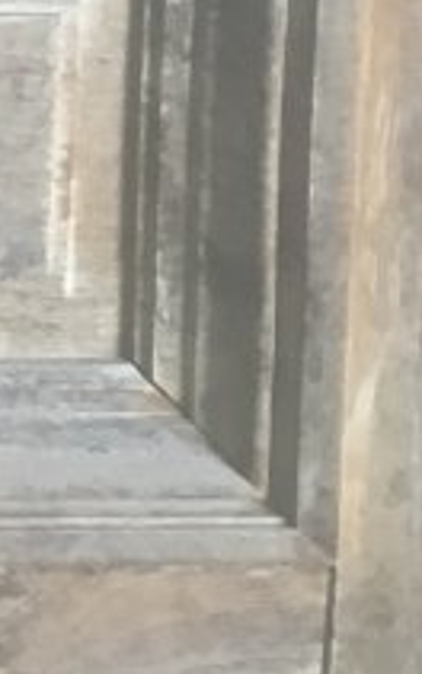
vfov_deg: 10.7
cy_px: -409
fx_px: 3439
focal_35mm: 187
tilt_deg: -18.7
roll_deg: +0.3
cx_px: -694
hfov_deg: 6.6
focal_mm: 3.3
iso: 80
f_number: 2.4
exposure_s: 1/33
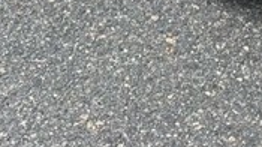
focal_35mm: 153
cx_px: 228
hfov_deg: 14.0
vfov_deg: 6.6
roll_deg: +0.0
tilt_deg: -16.0
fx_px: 1062
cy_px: -404
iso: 80
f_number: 1.78
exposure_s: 1/2370
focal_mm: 6.76
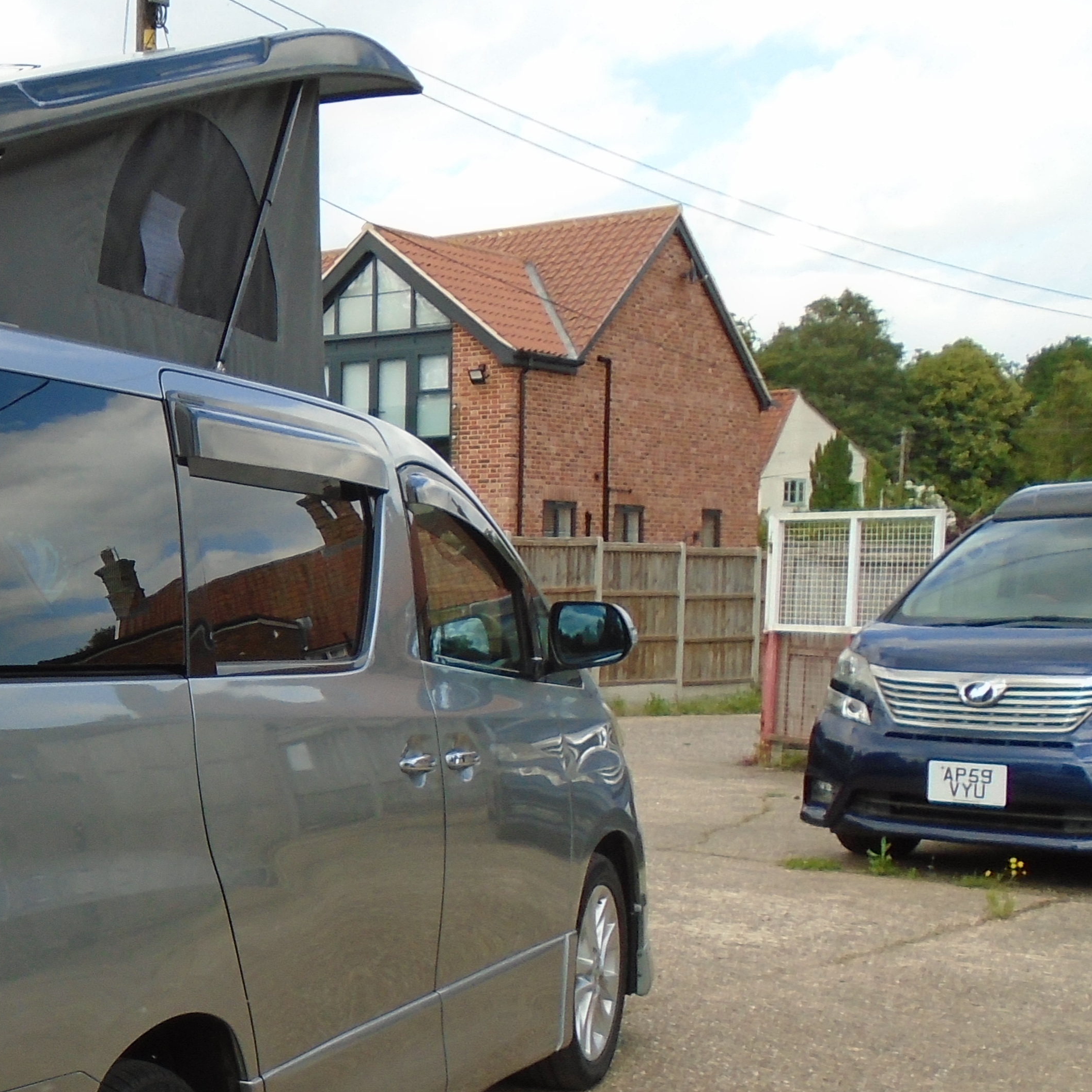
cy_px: 722
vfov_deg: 30.4
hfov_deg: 27.5
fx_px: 1999
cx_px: -162
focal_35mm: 56
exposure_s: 1/500
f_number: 3.2
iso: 100
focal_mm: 4.6
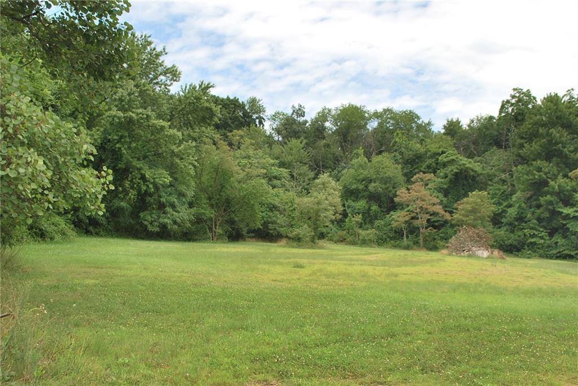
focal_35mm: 36
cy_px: 193
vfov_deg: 36.9
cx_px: 289
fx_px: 578
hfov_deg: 53.1
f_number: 7.1
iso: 100
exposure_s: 1/200
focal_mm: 24
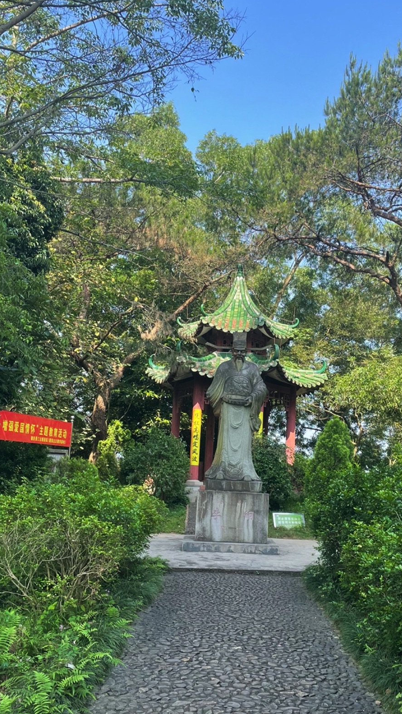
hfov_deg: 31.9
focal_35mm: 37
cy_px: 370
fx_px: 701
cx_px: 247
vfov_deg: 54.0
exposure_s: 1/749
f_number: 1.6
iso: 32
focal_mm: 4.2
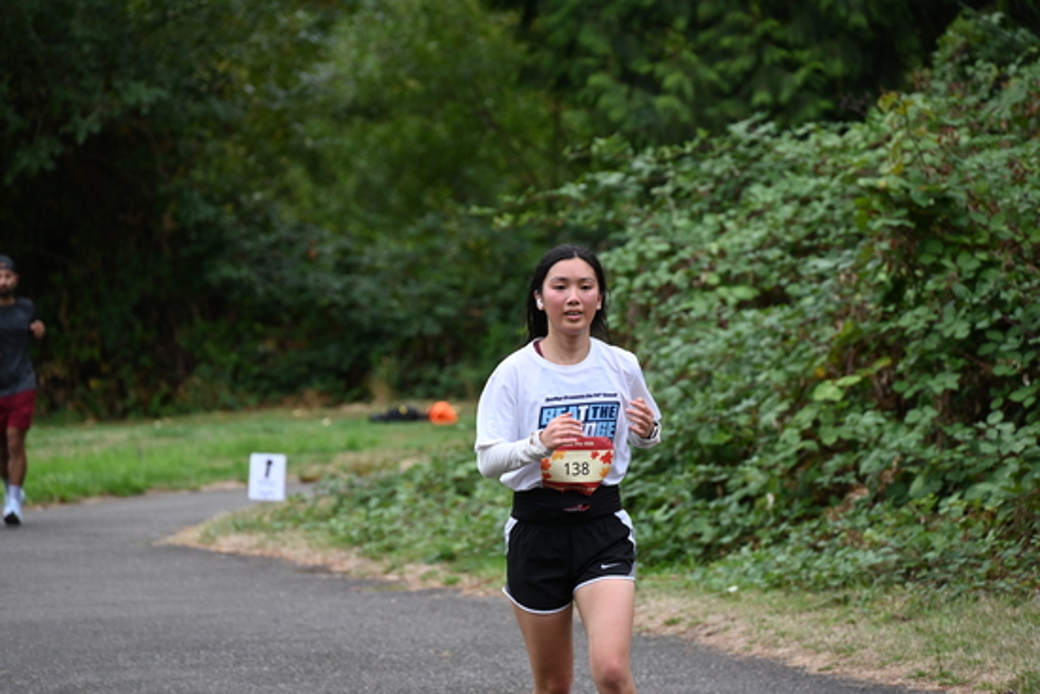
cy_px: 347
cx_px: 520
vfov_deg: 6.9
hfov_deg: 10.3
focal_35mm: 200
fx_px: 5779
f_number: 6.3
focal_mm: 200
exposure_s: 1/400
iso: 400
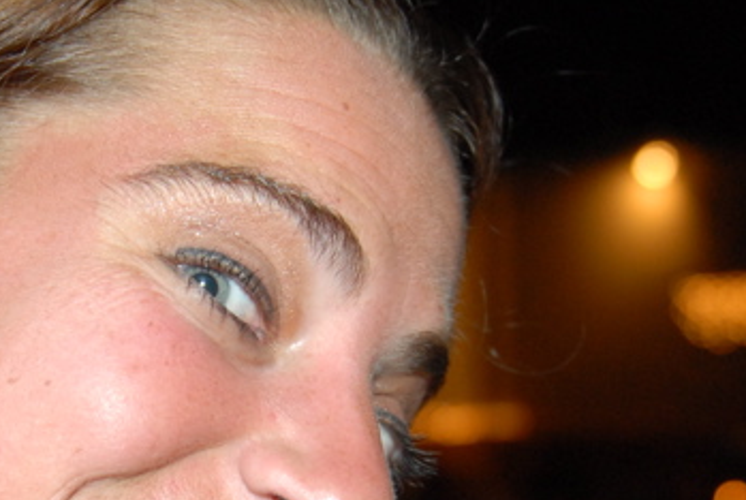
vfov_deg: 13.2
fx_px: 2138
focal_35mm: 103
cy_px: 488
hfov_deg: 19.5
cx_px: 114
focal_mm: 24
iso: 400
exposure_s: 1/30
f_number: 2.8
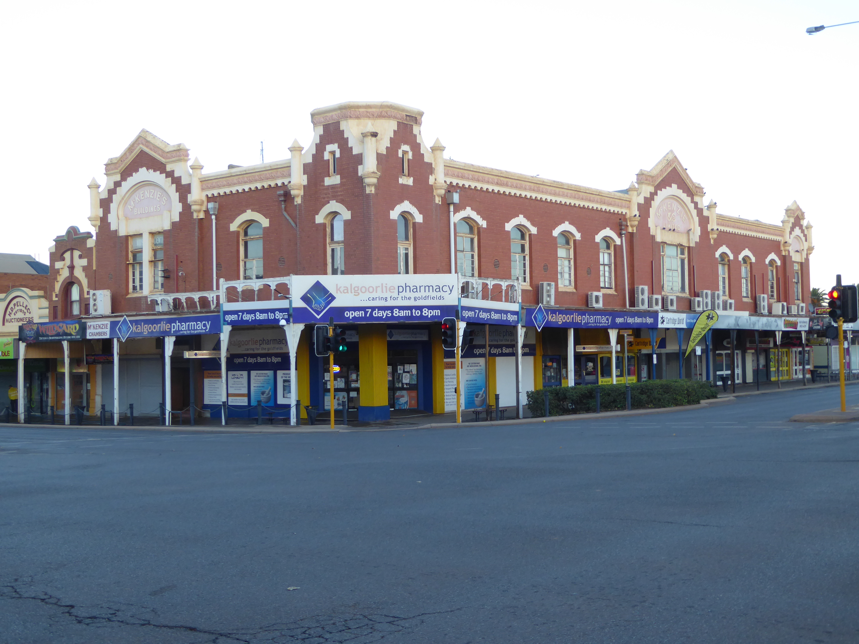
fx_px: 1141
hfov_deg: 41.2
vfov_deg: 31.5
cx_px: 430
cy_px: 322
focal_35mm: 46
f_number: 3.9
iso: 125
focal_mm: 7.8
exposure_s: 1/60
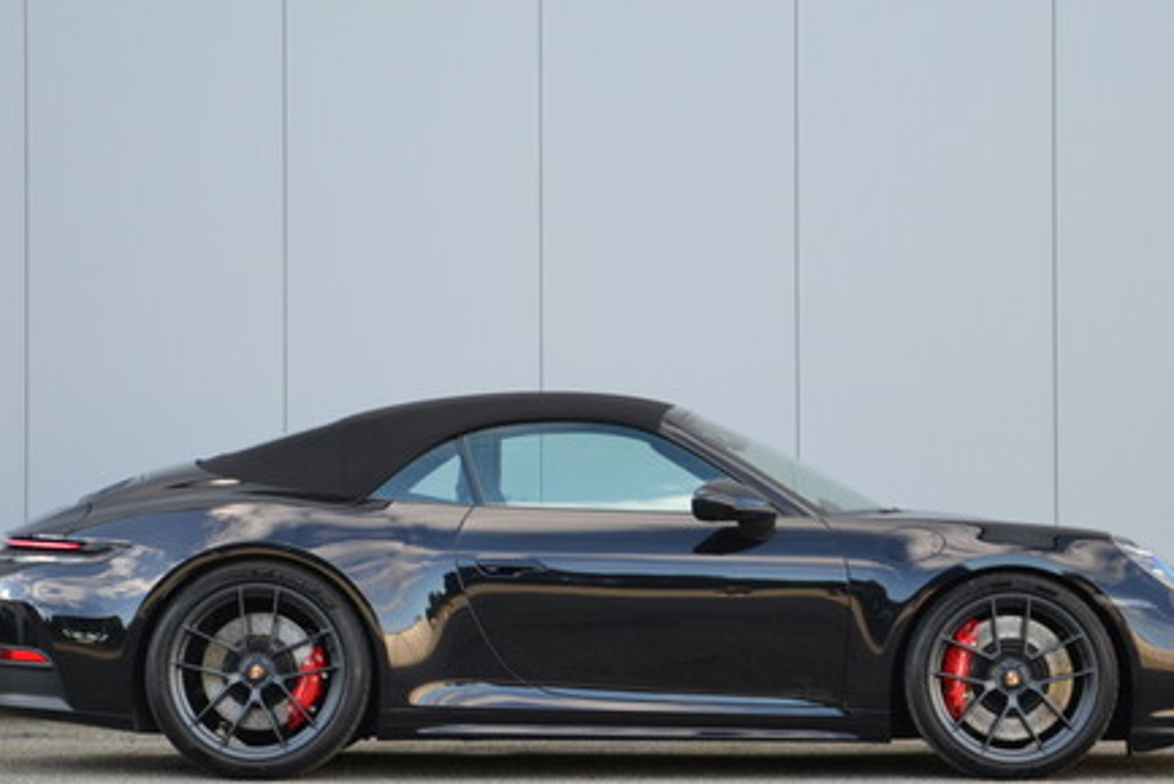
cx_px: 592
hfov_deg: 15.4
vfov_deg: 10.3
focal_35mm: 133
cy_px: 426
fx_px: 4338
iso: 320
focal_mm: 50
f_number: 5.6
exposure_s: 1/125
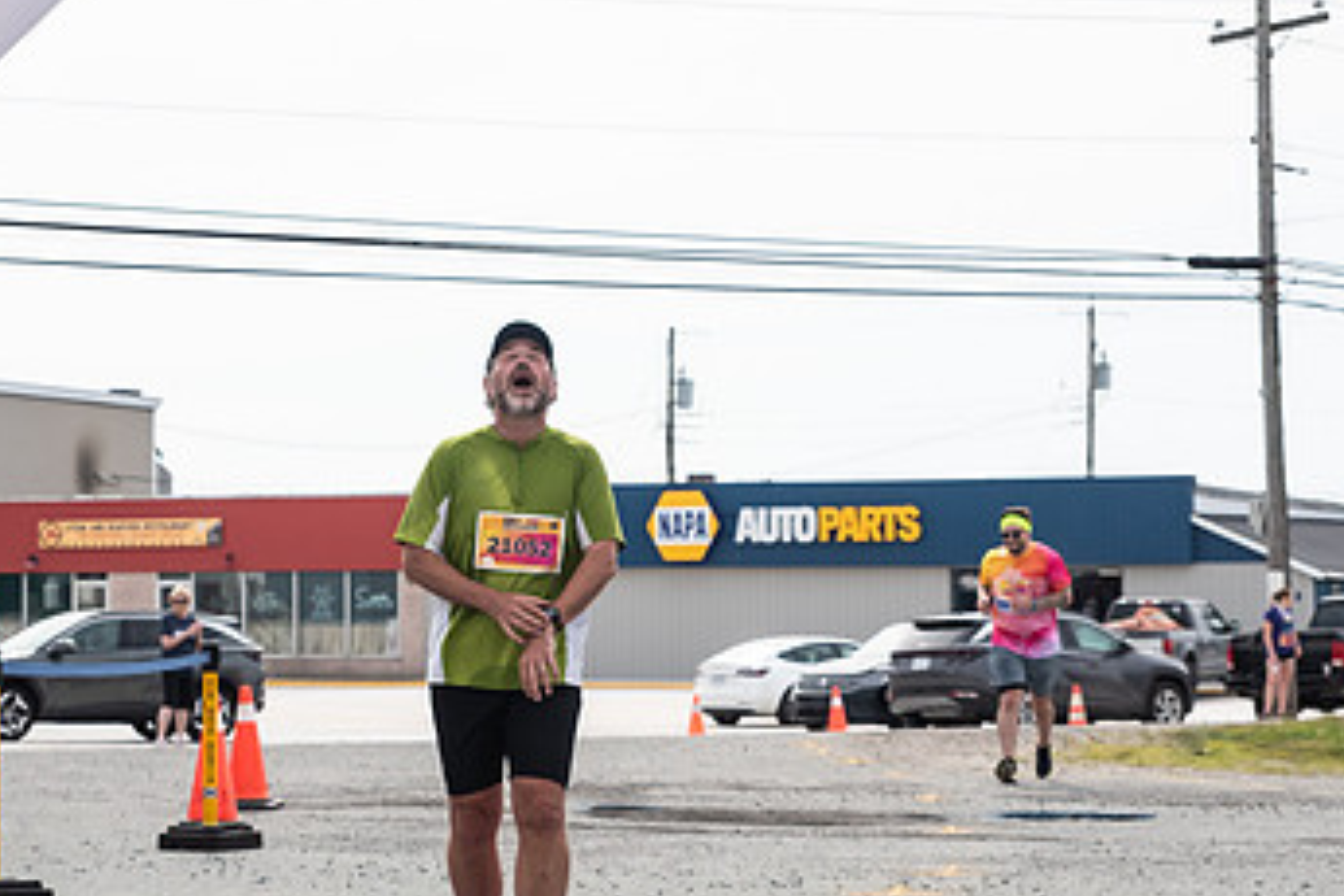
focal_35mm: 111
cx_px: 499
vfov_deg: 12.3
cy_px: 498
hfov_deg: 18.4
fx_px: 4144
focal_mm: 52
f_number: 4
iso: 800
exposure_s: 1/3200
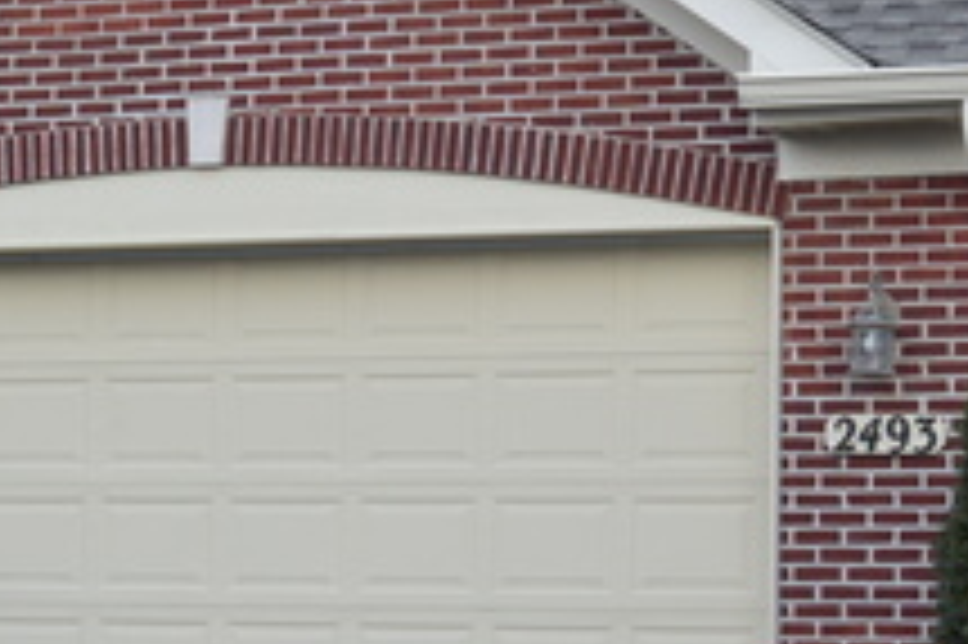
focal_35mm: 125
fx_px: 3358
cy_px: 144
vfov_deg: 10.9
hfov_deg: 16.2
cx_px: 819
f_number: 5.6
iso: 250
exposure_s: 1/125
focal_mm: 28
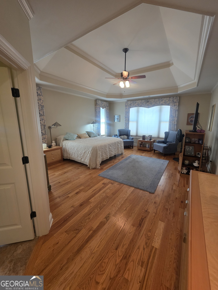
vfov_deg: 106.2
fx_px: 109
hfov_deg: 89.9
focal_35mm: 13
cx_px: 109
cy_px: 145
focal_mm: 2.2
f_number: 1.9
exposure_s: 1/60
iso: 250
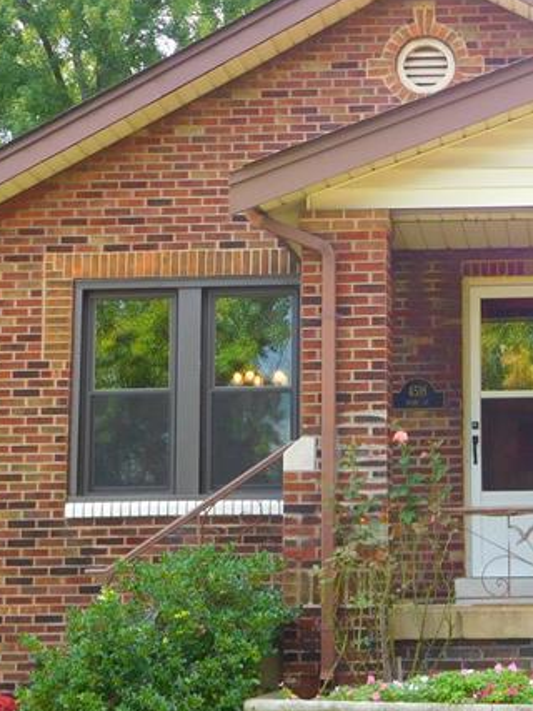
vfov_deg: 23.3
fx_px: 1725
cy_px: 311
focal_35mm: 84
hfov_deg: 17.4
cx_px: 455
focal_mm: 6.2
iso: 125
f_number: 3.8
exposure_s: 1/250
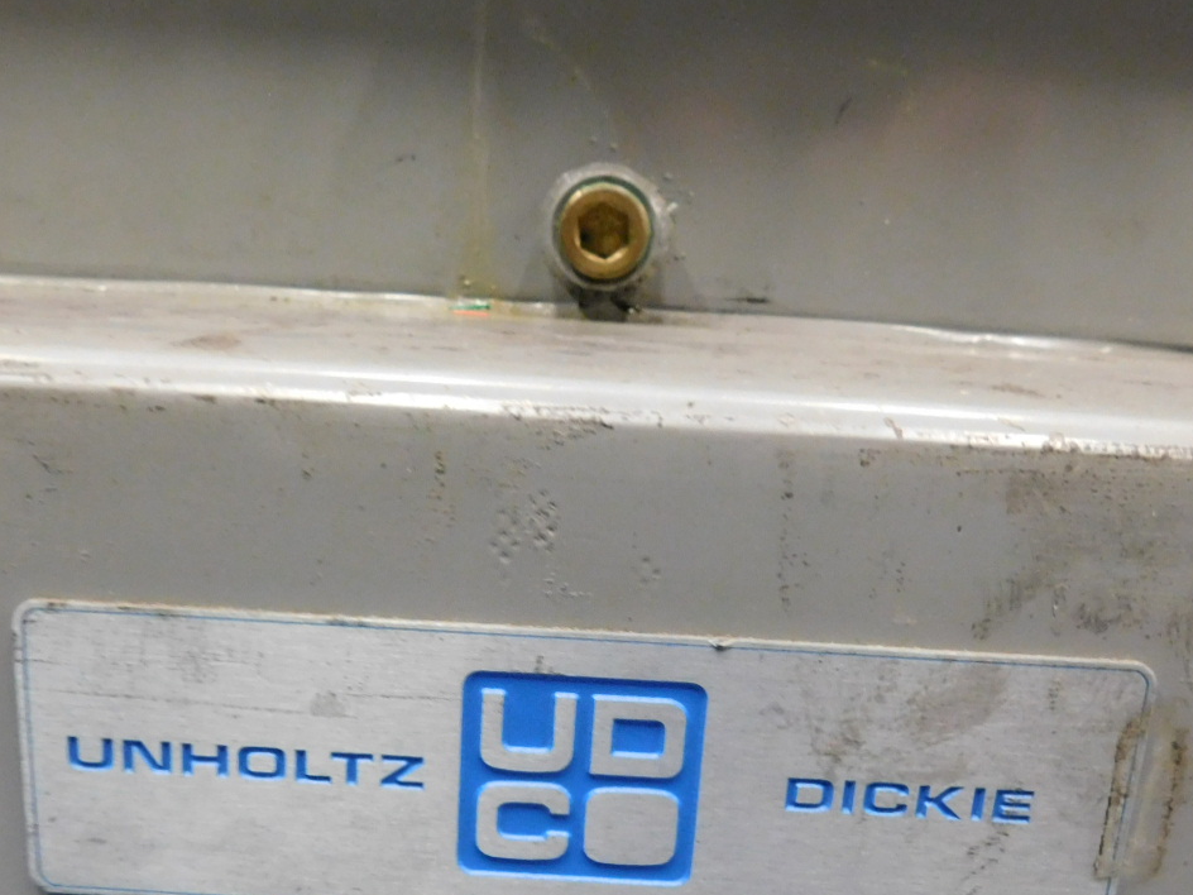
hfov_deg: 47.8
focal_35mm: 39
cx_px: 565
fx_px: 1344
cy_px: 661
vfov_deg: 36.1
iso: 400
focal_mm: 4
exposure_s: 1/15
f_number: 3
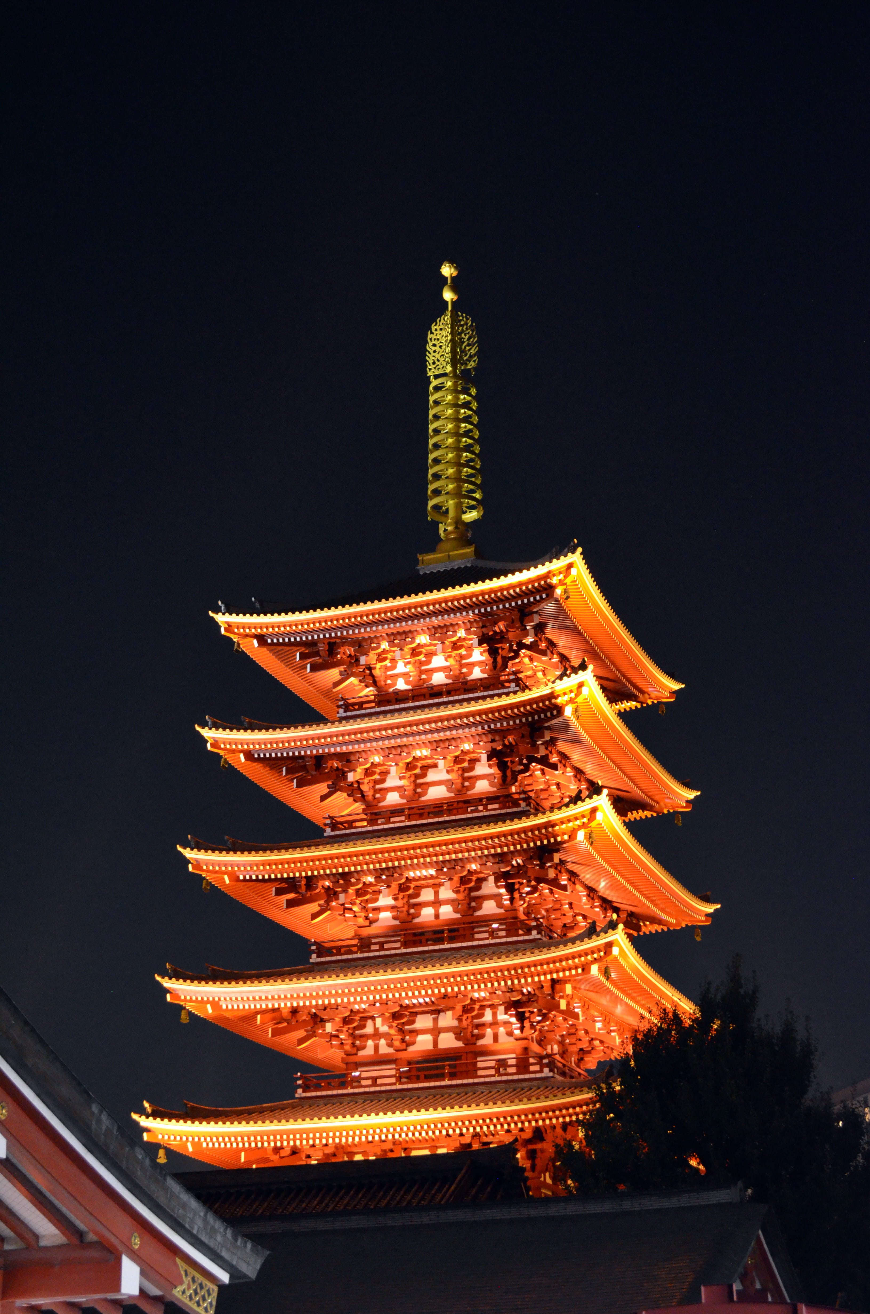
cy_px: 657
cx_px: 435
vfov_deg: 36.9
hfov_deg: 25.0
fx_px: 1966
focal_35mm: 54
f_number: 5
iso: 3200
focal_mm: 36
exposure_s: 1/10
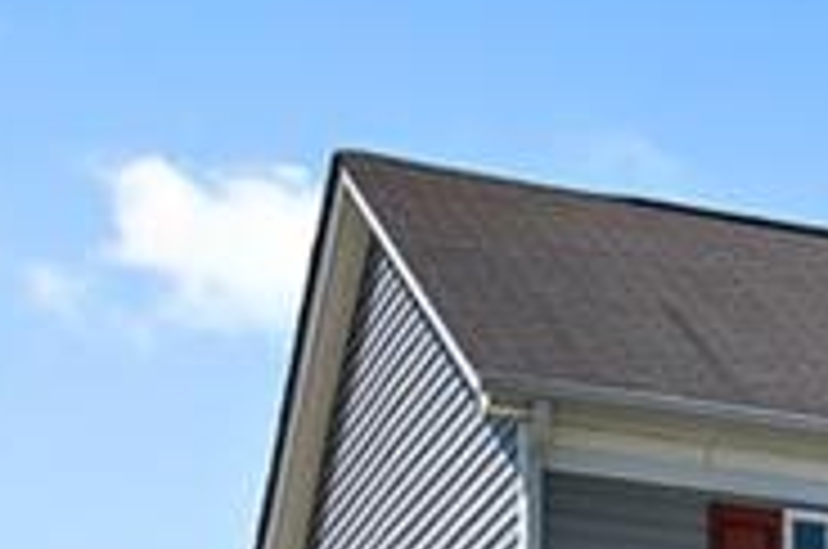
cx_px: 1634
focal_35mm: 145
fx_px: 3329
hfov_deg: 12.5
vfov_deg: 9.2
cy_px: 853
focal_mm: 26
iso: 100
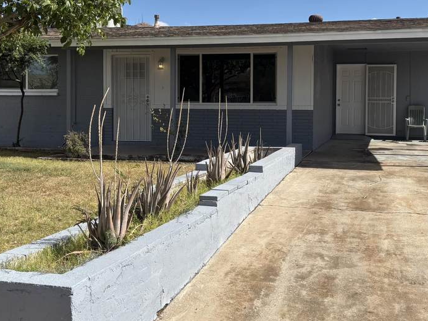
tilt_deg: -0.6
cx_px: 229
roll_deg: -0.4
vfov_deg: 30.0
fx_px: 594
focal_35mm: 48
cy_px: 105
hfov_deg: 39.6
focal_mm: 5.96
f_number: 1.6
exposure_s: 1/4255
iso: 50
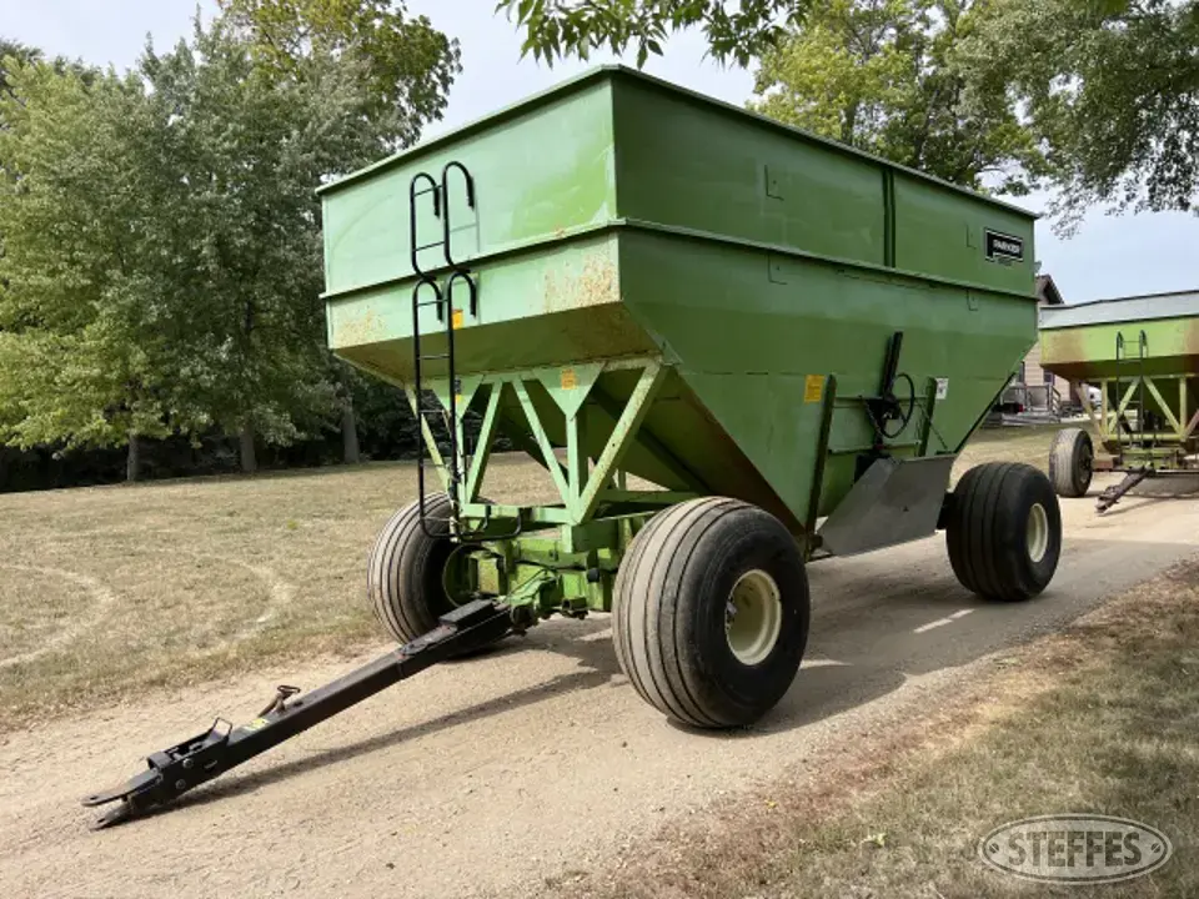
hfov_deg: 67.3
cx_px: 600
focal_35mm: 26
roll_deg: +3.4
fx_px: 901
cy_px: 450
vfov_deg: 53.1
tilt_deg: -0.8
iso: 50
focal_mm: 5.7
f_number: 1.5
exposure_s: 1/1869
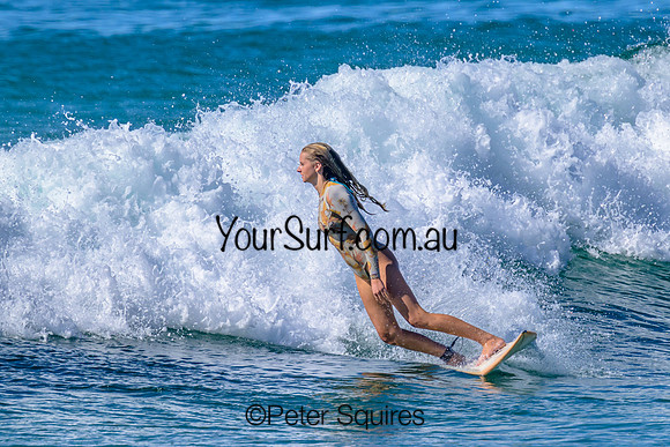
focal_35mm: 1043
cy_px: 187
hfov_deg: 2.0
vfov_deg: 1.3
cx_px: 437
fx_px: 19410
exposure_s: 1/2000
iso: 640
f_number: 11
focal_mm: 800
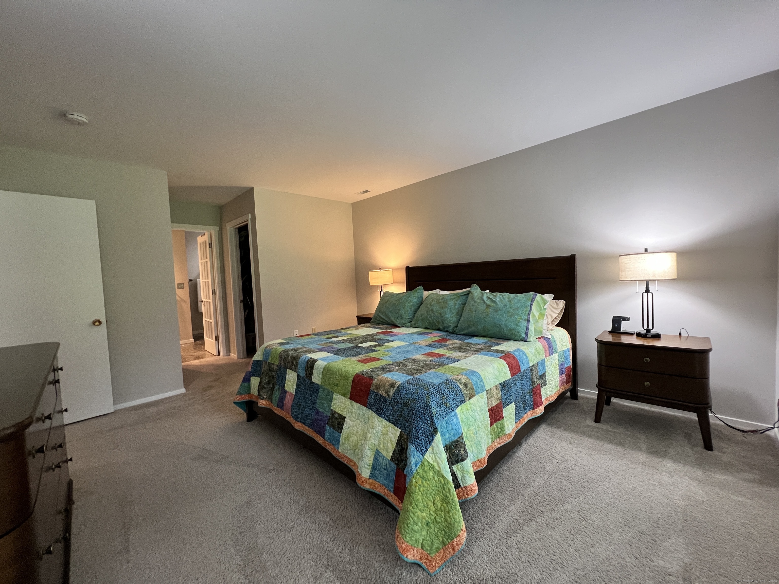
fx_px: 293
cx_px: 390
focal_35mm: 13
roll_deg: +2.4
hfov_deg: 106.2
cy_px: 292
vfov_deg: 89.9
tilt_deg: -3.5
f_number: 1.8
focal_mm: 1.57
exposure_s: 1/60
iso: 320
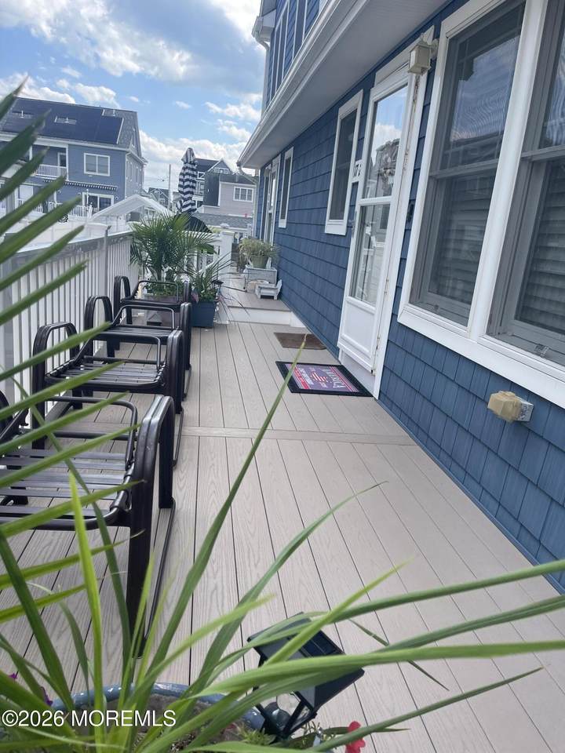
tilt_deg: -13.0
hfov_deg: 54.9
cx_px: 282
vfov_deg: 69.4
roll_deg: -5.3
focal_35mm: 25
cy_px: 376
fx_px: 544
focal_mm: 5.1
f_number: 1.6
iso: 32
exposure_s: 1/848
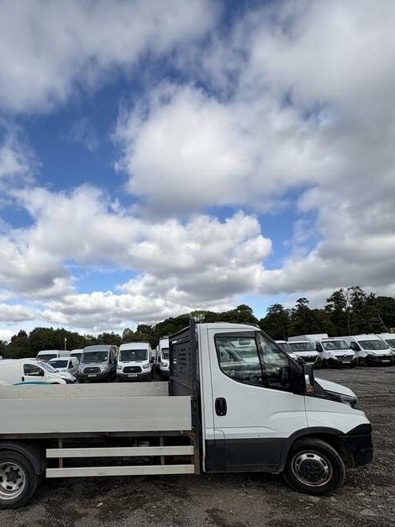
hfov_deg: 64.0
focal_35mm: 20
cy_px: 337
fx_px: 304
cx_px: 127
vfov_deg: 79.9
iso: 50
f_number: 2.2
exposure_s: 1/2208
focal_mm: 2.22
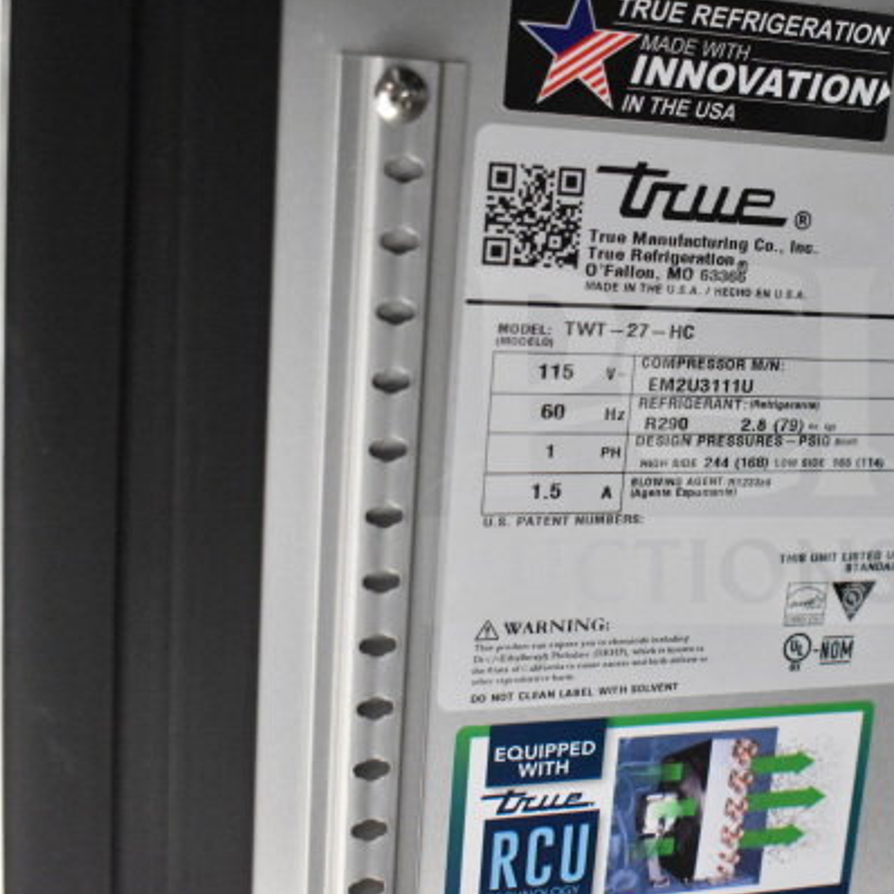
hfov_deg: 29.7
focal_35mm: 57
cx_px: 674
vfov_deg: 30.2
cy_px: 446
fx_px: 1655
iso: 9000
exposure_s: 1/50
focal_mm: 29
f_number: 4.2
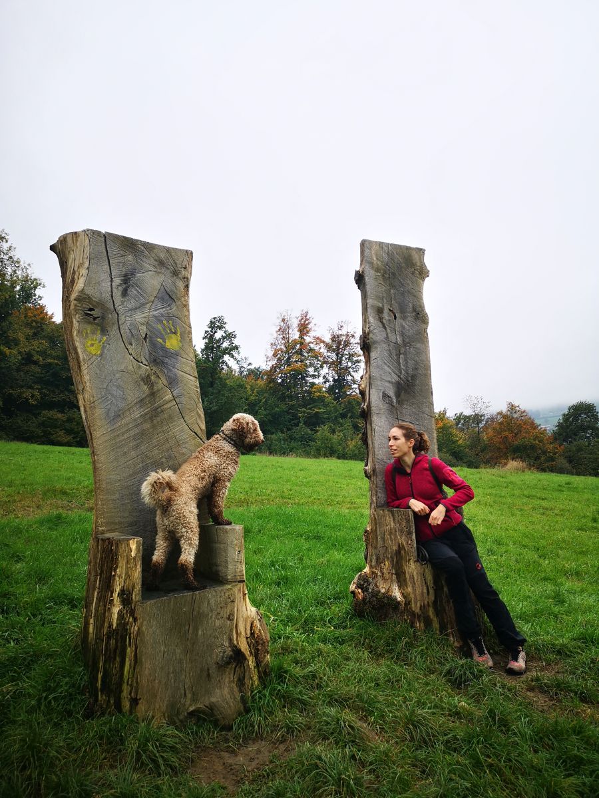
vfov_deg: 65.3
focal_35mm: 27
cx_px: 300
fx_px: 623
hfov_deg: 51.4
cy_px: 399
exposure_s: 1/320
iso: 50
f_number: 1.8
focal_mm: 3.95
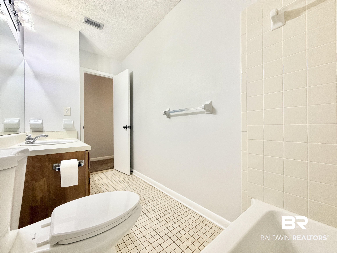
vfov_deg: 85.7
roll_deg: +0.1
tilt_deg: +0.2
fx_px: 136
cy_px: 126
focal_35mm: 14
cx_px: 168
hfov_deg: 102.1
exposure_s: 1/60
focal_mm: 2.22
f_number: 2.2
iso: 200
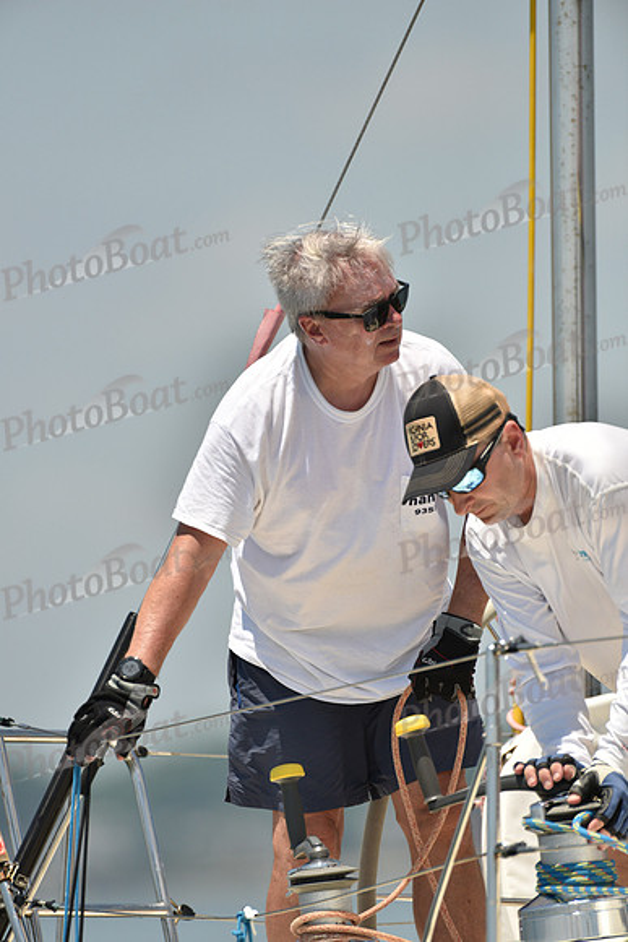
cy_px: 471
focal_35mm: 600
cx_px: 314
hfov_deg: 2.3
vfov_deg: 3.4
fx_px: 15689
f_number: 5.6
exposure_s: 1/3200
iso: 320
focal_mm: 600
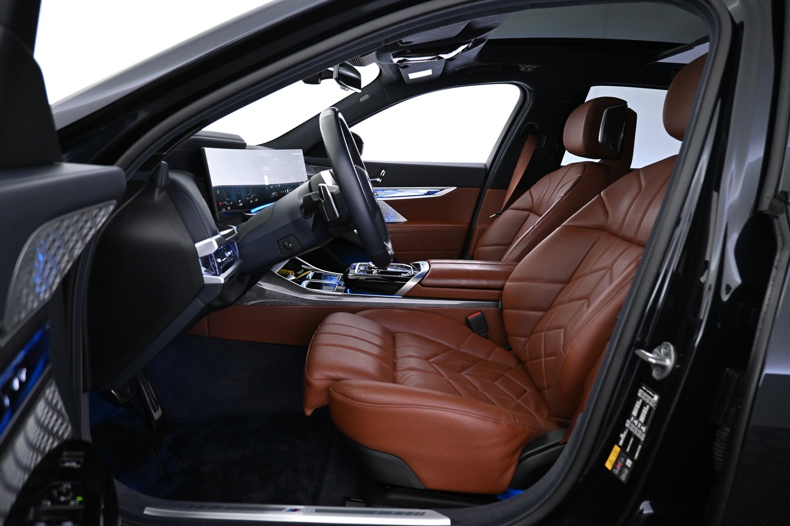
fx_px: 527
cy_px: 263
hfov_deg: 73.7
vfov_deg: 53.1
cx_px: 395
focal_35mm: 24
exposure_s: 1/30
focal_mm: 16
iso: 1600
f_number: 3.5
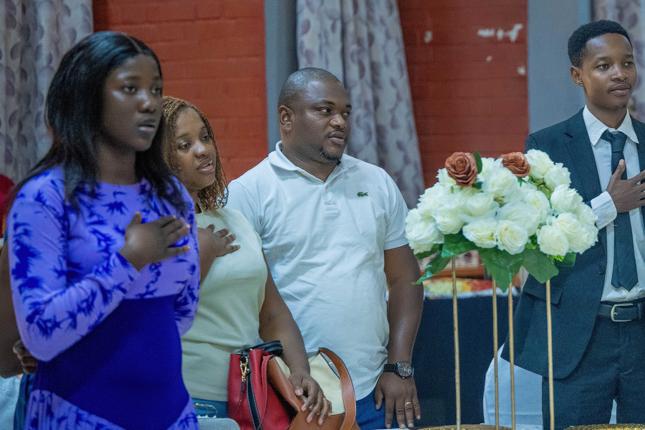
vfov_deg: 10.9
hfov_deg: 16.1
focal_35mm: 126
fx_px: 2257
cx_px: 578
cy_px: 159
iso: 3200
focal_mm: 70
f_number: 2.8
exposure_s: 1/100
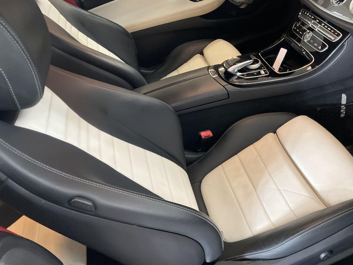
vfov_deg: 45.4
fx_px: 316
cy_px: 140
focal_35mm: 31
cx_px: 188
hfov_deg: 58.3
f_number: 1.8
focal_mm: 3
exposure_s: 1/50
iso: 160
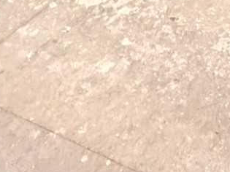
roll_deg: -0.4
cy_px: -250
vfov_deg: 12.5
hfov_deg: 21.2
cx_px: 199
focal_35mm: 91
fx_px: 604
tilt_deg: -6.0
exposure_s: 1/60
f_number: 2.2
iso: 1000
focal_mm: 2.22
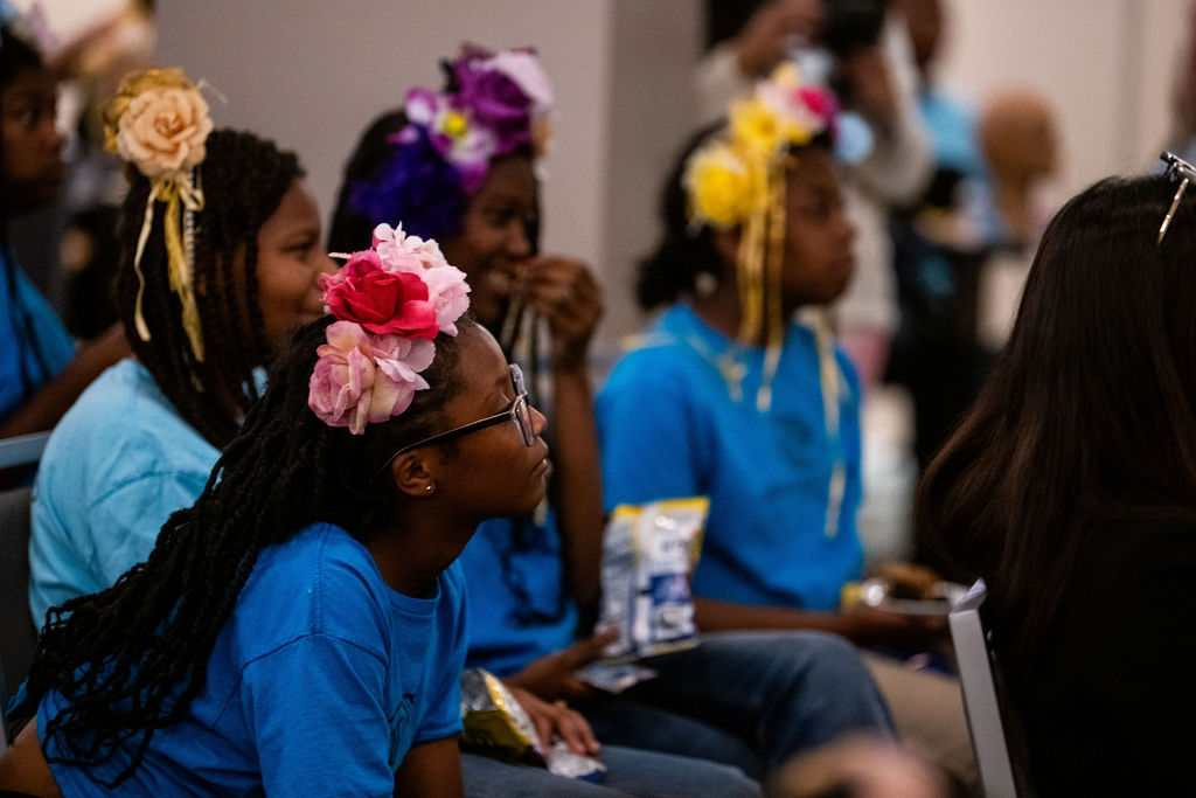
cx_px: 598
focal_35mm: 175
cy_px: 399
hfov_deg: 11.7
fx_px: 5814
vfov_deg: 7.8
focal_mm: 175
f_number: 2.8
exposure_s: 1/100
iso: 2500
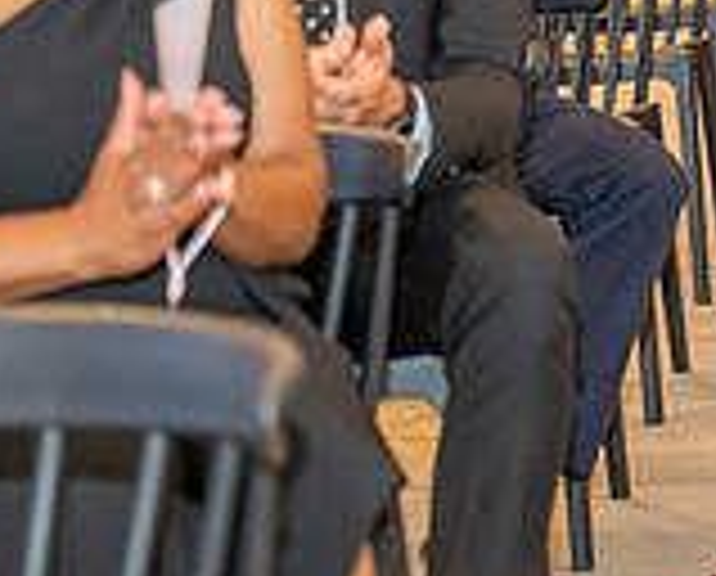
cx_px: 1175
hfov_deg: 10.2
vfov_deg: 8.5
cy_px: -164
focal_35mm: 181
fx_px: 3845
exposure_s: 1/200
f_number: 2.8
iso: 1000
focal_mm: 53
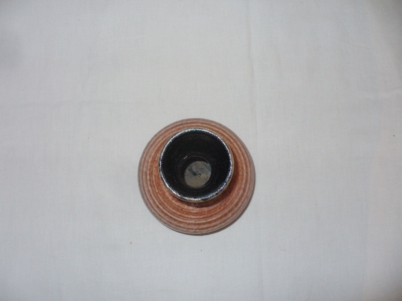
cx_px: 201
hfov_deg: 50.1
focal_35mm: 37
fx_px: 430
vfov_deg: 38.7
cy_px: 150
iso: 100
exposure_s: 1/8
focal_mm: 6.1
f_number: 2.8
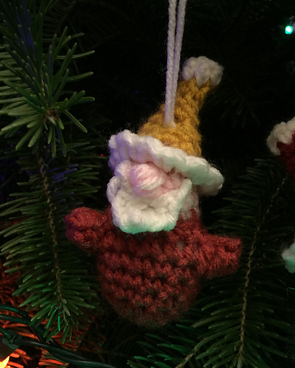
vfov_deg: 57.1
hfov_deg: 47.2
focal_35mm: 31
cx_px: 149
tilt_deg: -11.8
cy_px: 175
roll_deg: +0.5
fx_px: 338
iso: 500
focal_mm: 4.15
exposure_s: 1/15
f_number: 2.2
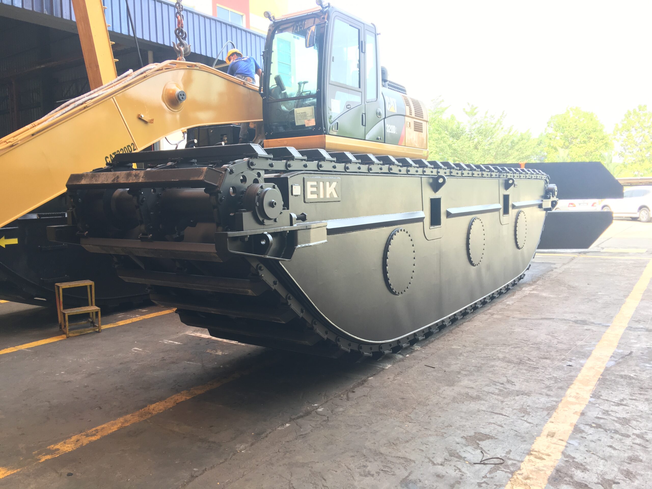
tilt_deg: -4.0
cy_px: 244
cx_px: 326
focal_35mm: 29
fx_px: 546
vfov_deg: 48.2
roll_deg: +1.4
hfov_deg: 61.7
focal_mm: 4.15
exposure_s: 1/100
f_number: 2.2
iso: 32
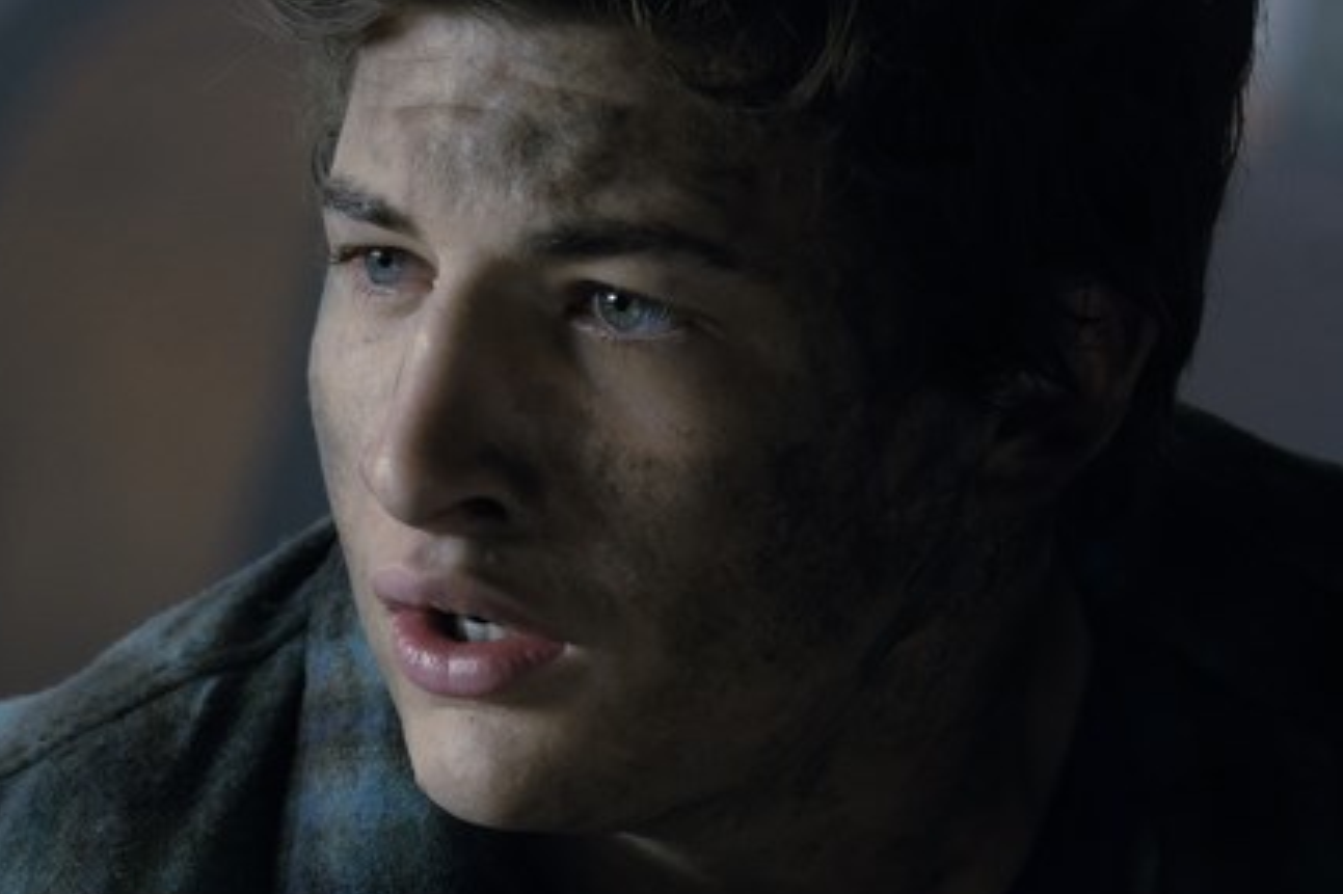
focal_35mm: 341
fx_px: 12716
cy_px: 522
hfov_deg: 6.0
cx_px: 371
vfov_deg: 4.0
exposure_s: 1/100
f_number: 7.1
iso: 2000
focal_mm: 140
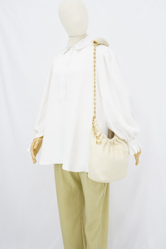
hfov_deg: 27.0
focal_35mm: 50
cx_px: 83
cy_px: 124
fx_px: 346
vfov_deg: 39.6
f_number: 6.3
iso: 640
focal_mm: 50
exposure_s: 1/8
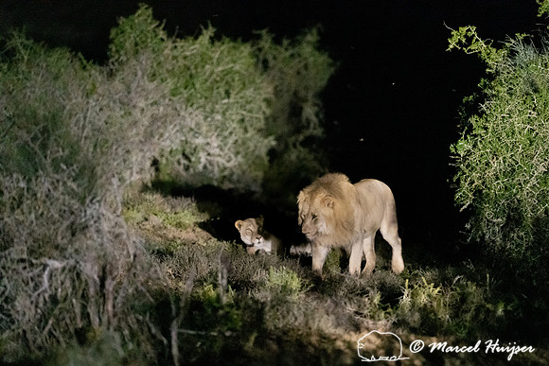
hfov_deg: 6.0
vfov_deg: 4.0
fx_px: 5220
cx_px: 313
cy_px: 209
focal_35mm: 342
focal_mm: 300
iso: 32254
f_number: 2.8
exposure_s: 1/40
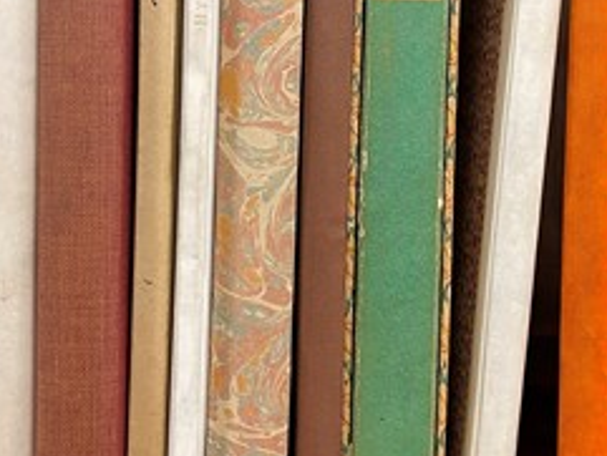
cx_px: 345
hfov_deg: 35.5
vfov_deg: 26.8
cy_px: 122
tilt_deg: -1.5
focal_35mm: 54
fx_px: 947
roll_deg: -0.8
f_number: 1.6
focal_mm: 4.2
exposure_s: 1/50
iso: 125
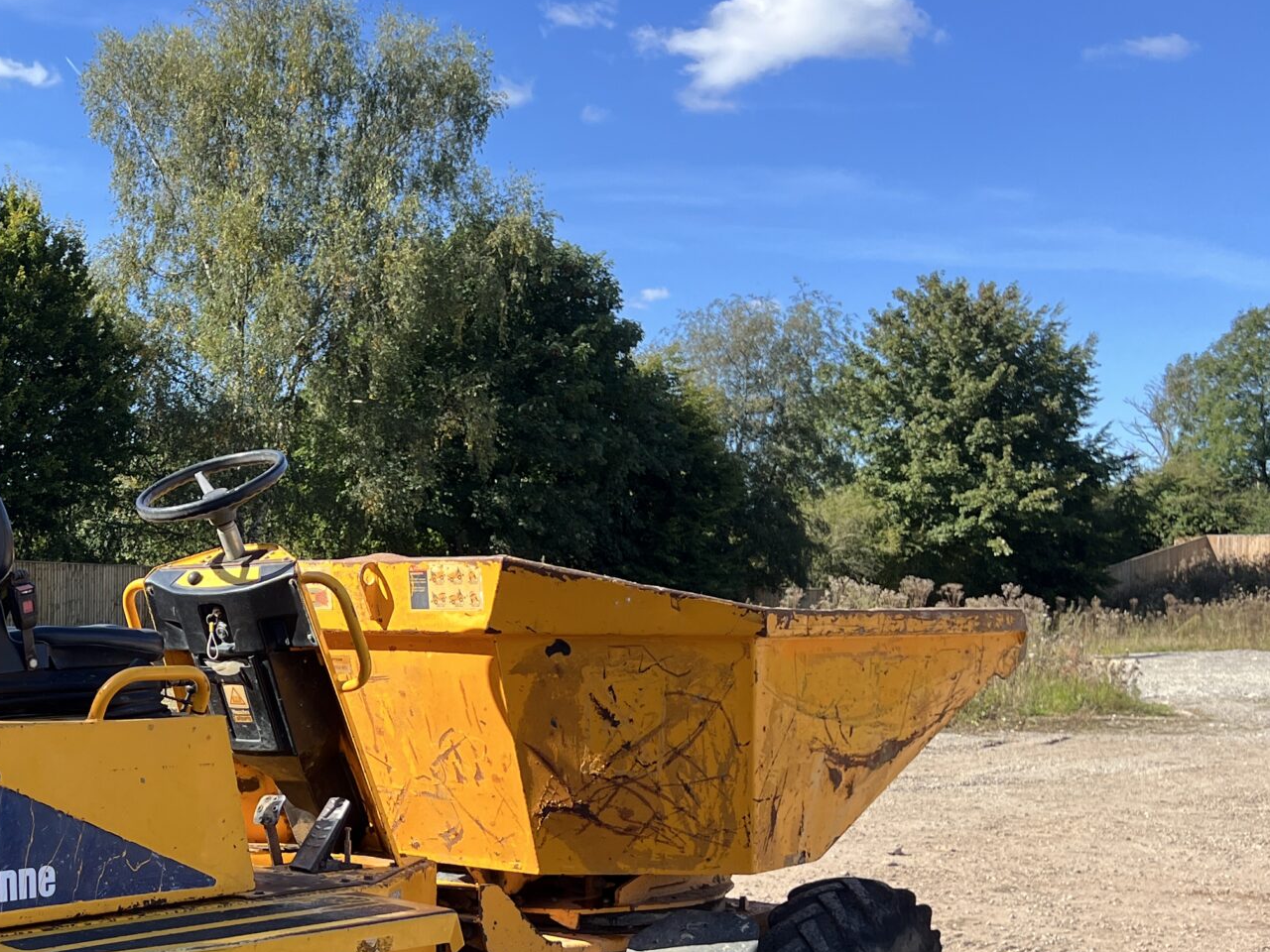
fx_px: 1908
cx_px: 241
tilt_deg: -1.4
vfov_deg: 27.8
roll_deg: +0.0
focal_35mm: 52
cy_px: 661
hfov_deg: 35.5
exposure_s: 1/1698
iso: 50
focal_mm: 5.7
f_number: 1.5
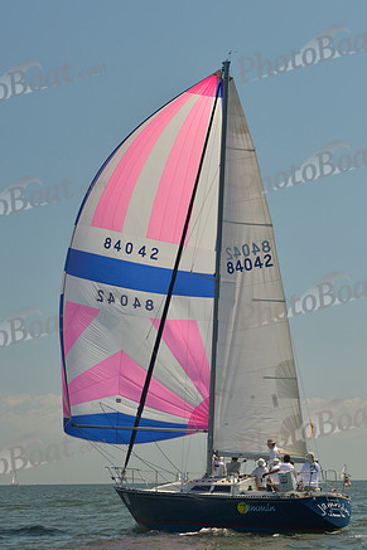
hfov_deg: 14.7
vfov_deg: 21.9
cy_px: 250
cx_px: 172
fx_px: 1423
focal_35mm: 93
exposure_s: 1/800
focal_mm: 70
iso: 200
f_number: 7.1
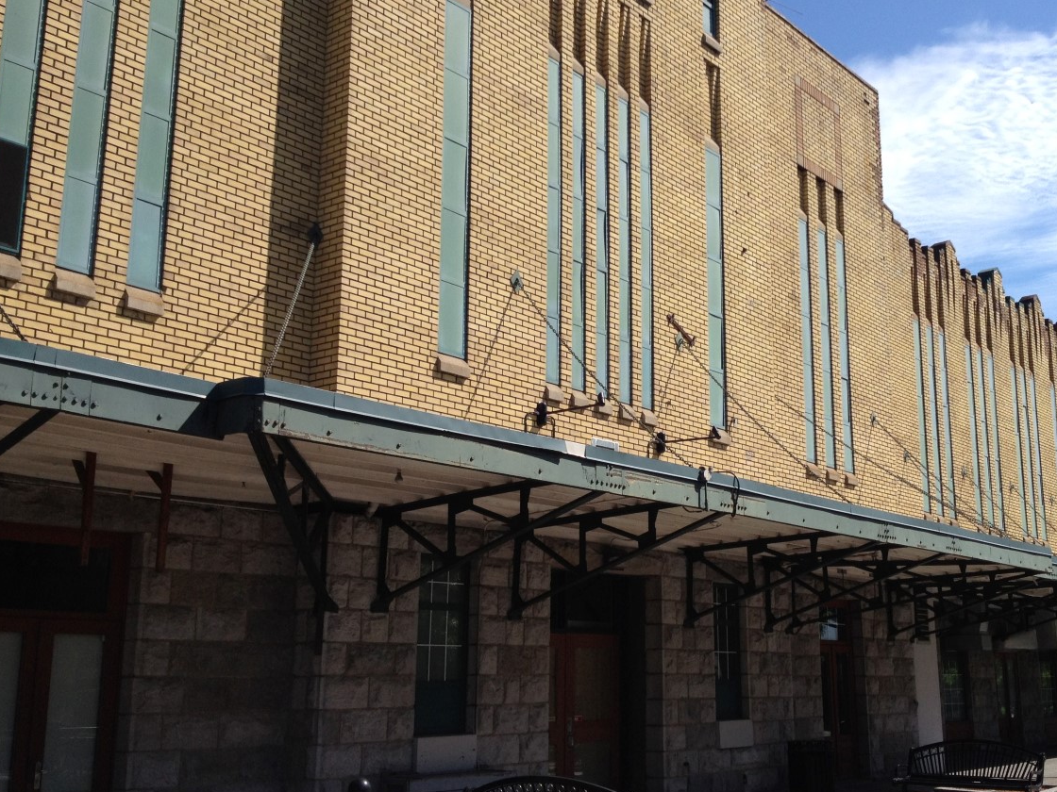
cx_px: 655
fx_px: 1374
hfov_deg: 41.8
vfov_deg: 32.2
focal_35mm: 45
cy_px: 387
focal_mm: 4.28
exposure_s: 1/1672
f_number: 2.4
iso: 64
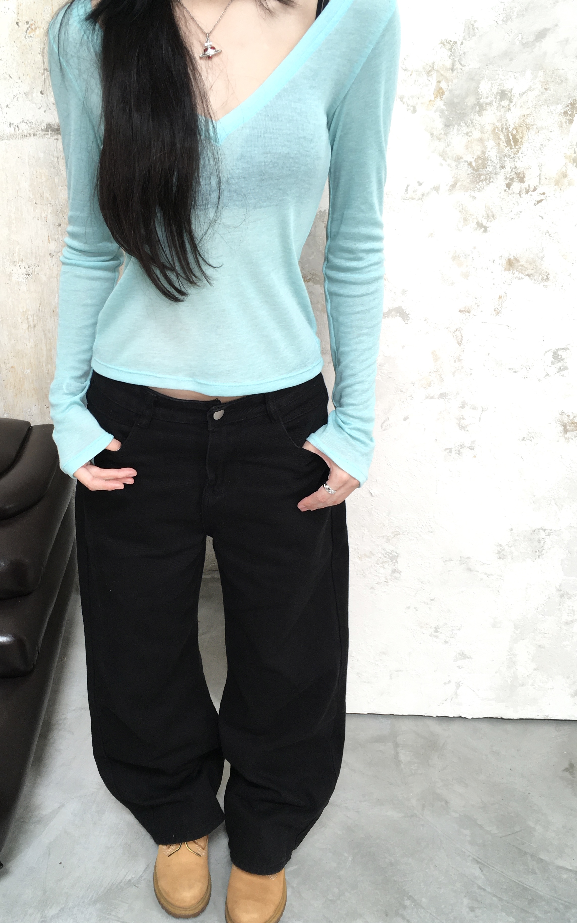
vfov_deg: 56.7
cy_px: 456
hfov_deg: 36.9
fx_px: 855
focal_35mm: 34
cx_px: 196
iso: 32
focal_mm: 4.15
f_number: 2.2
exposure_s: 1/50
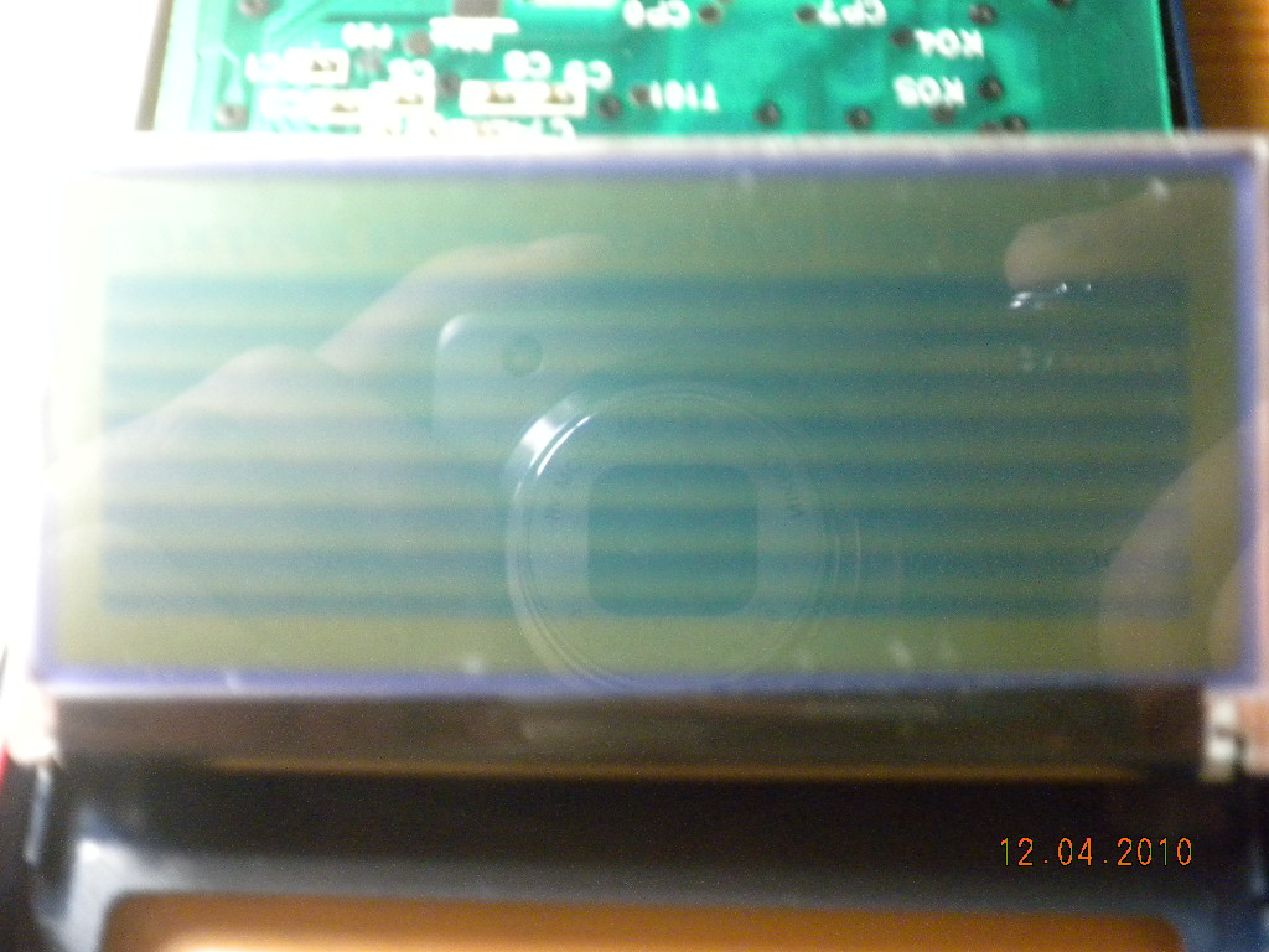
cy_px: 476
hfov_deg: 36.8
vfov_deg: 28.0
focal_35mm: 52
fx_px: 1906
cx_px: 634
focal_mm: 9.1
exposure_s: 1/9.8
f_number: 4.3
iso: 598
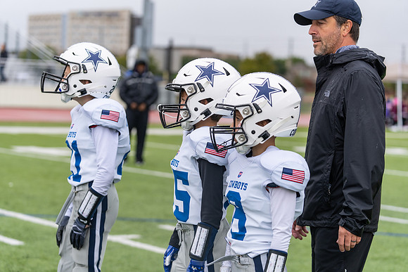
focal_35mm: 98
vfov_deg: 14.0
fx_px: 1111
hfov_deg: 20.8
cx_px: 204
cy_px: 136
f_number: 3.5
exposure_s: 1/1250
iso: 250
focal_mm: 98
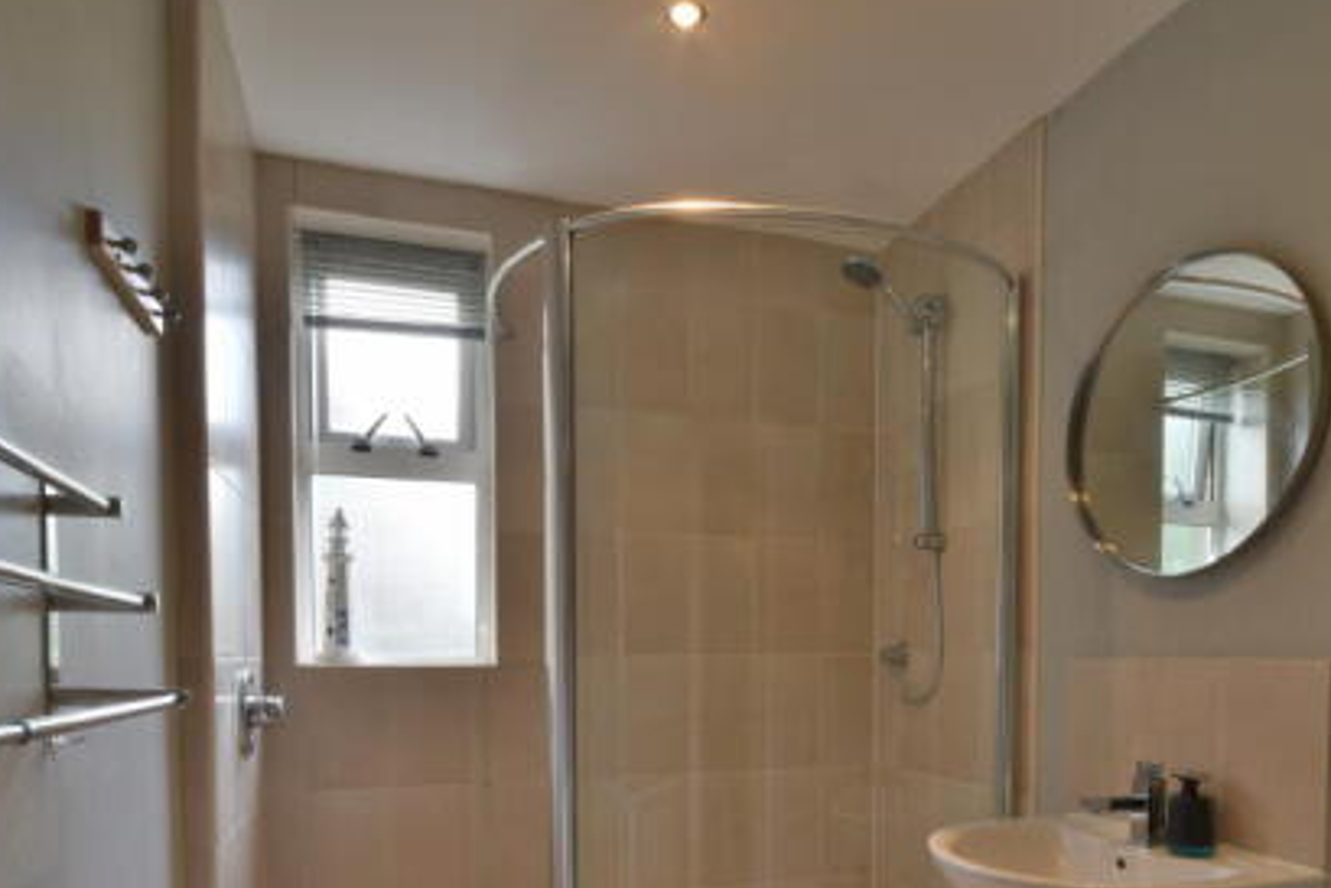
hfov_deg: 73.6
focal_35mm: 24
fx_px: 888
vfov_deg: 50.4
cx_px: 708
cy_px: 691
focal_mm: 10
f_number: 18
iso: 100
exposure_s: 1
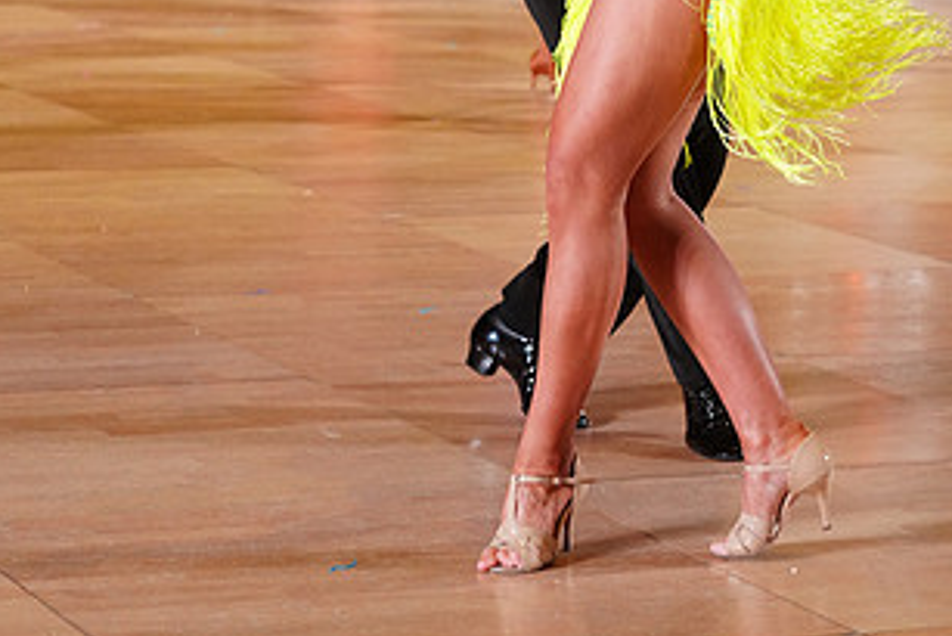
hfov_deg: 15.1
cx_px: 585
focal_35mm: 136
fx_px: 3598
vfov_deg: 9.9
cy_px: -155
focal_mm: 72
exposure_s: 1/400
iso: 2500
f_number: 4
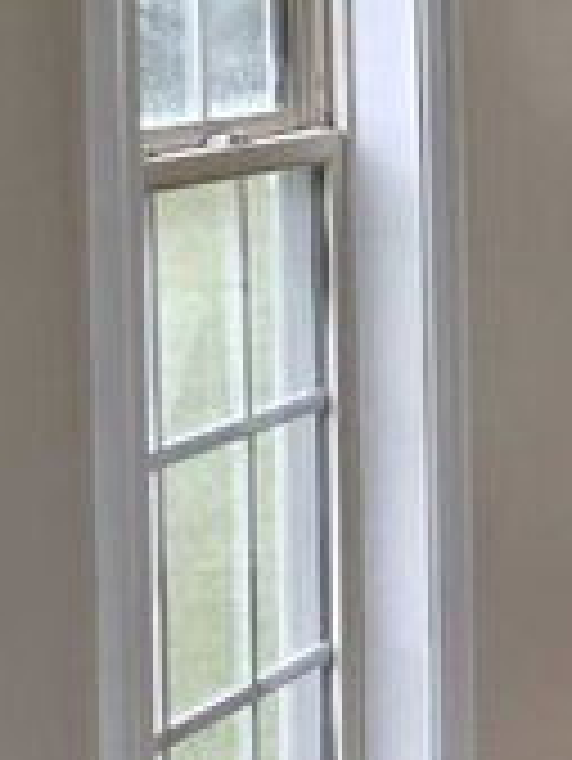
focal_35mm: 163
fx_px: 3587
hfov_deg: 8.3
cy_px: 216
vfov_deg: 12.1
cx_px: 1446
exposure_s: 1/180
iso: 80
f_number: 1.4
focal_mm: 6.5
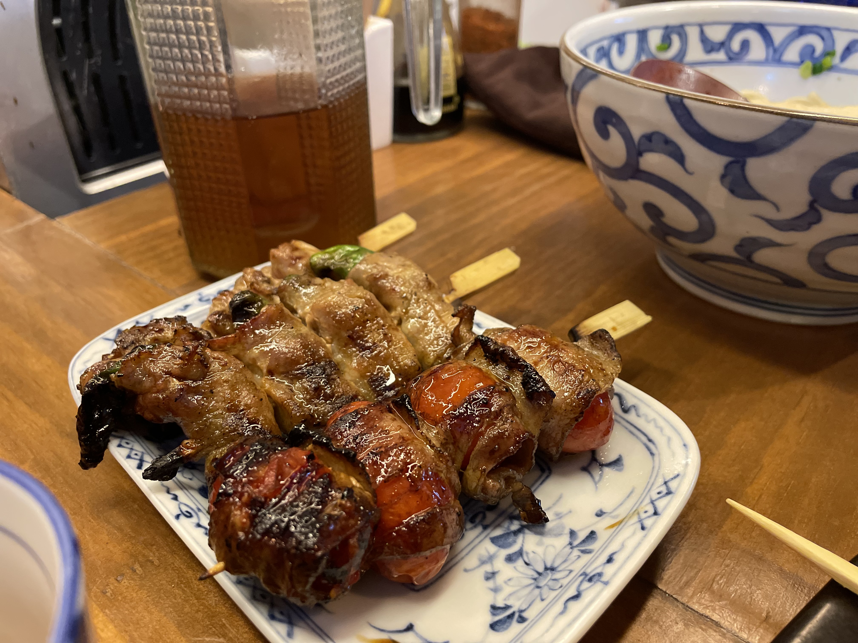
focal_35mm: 26
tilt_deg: -33.9
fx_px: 644
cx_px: 429
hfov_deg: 67.3
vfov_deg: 53.1
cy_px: 322
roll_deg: +1.0
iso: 500
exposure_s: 1/40
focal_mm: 4.2
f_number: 1.6
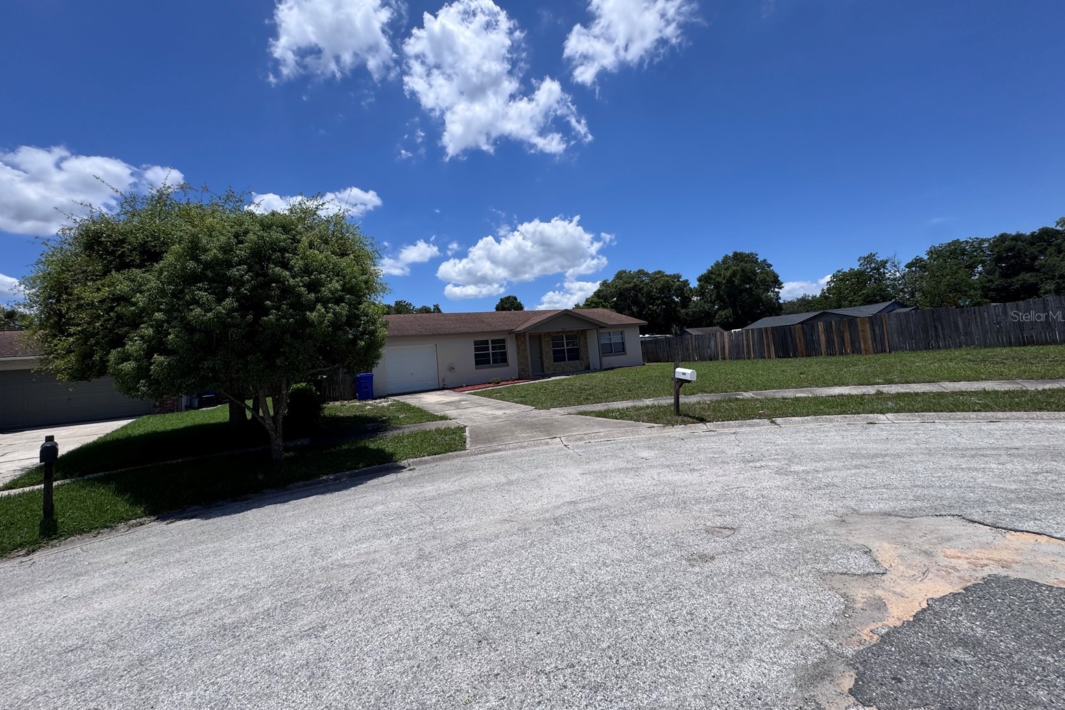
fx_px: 444
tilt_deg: +6.3
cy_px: 316
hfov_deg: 100.4
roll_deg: +5.7
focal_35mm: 15
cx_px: 527
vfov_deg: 77.0
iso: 50
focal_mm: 2.22
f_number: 2.2
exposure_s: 1/2674
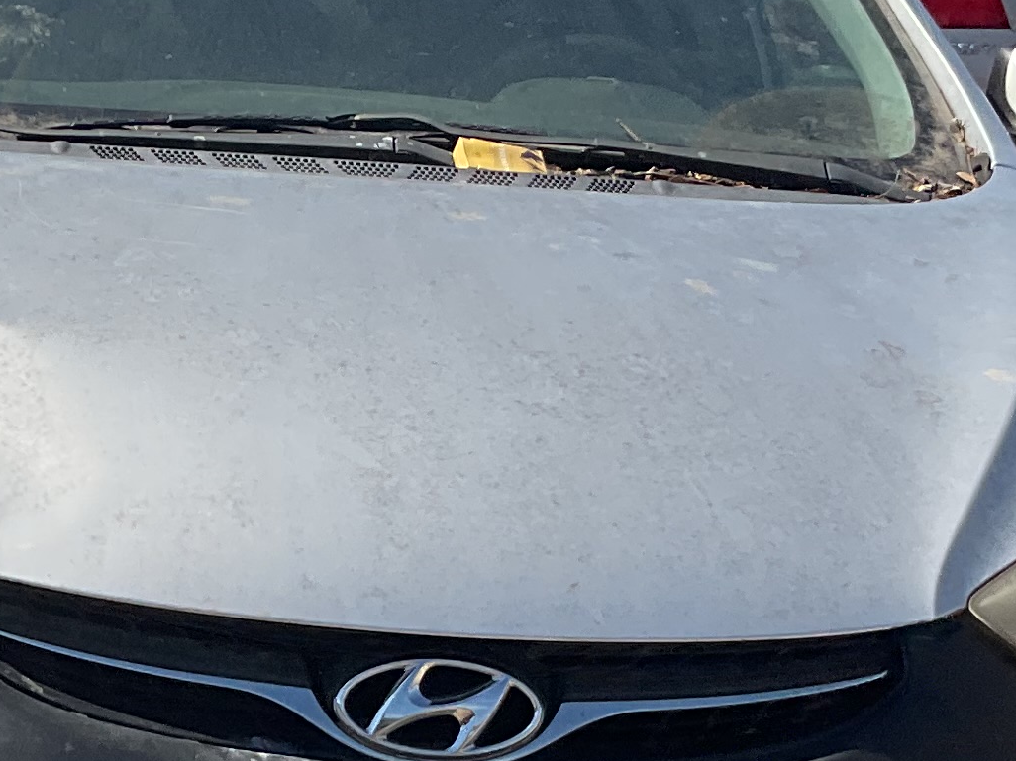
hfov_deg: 17.2
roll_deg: -0.3
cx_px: 226
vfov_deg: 12.9
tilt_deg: -14.5
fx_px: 3345
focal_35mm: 114
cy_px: 686
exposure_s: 1/1912
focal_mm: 3
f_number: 1.8
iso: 16
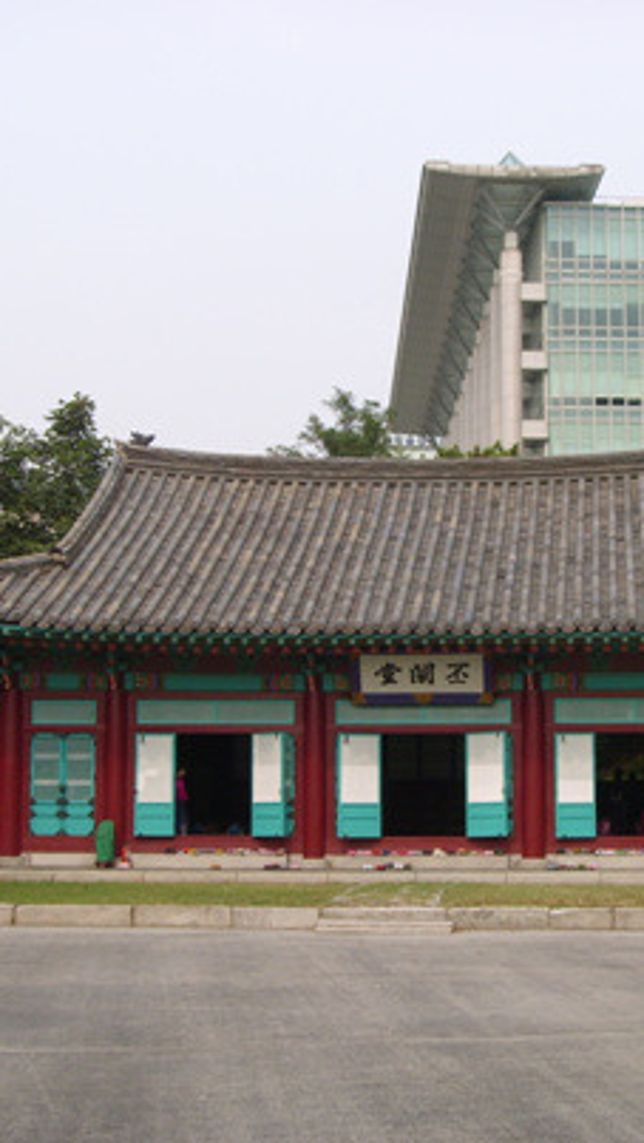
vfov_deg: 39.9
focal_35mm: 52
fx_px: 1577
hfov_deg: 23.0
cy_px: 569
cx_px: 431
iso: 50
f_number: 3.6
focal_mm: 7.28
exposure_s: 1/309
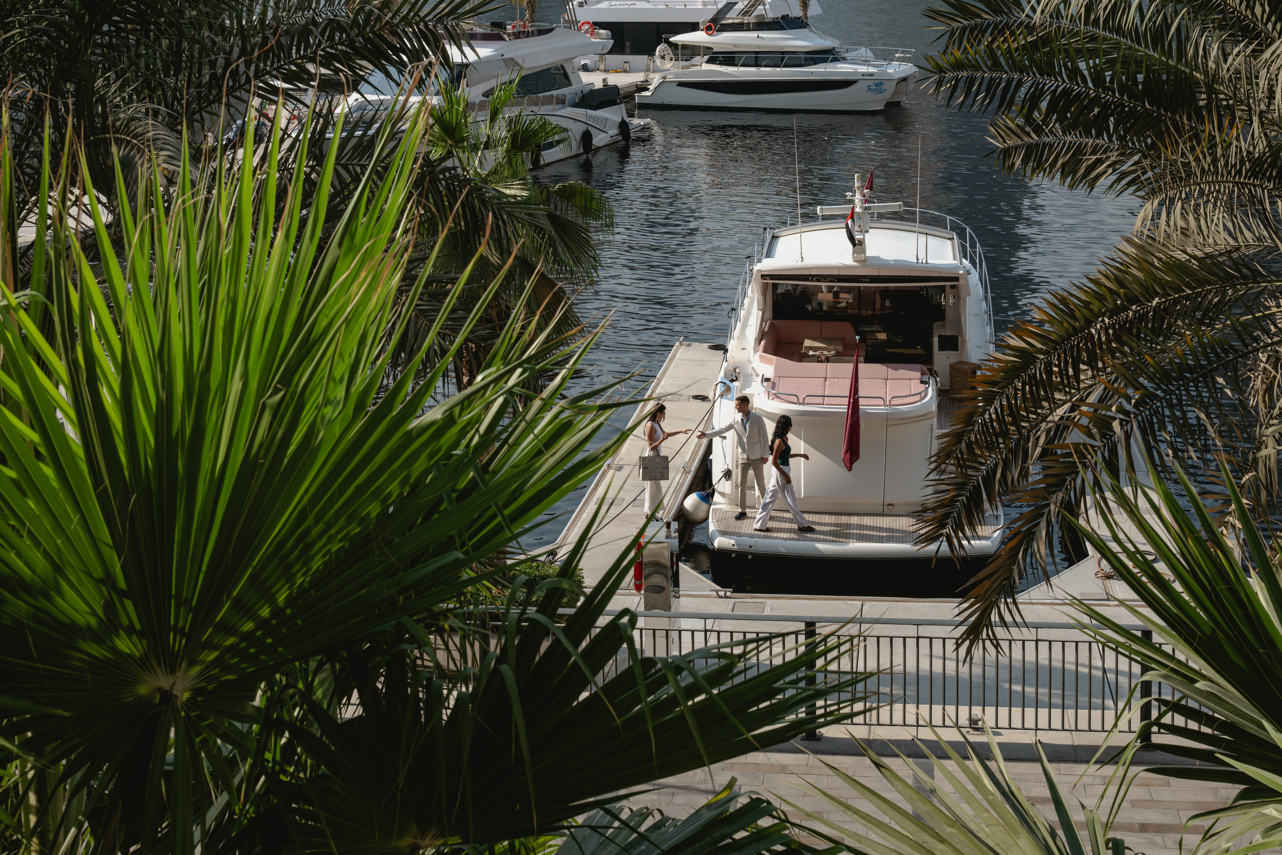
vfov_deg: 24.6
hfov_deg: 36.2
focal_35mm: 55
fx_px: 1958
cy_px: 428
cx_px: 641
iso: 200
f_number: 11
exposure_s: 1/320
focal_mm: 55
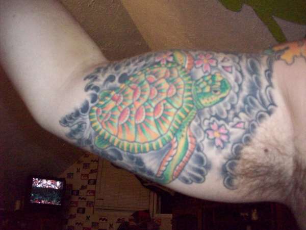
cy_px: 115
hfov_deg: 50.1
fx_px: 327
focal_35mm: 37
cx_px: 153
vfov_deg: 38.7
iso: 800
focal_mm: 6.2
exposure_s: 1/128
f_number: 2.8
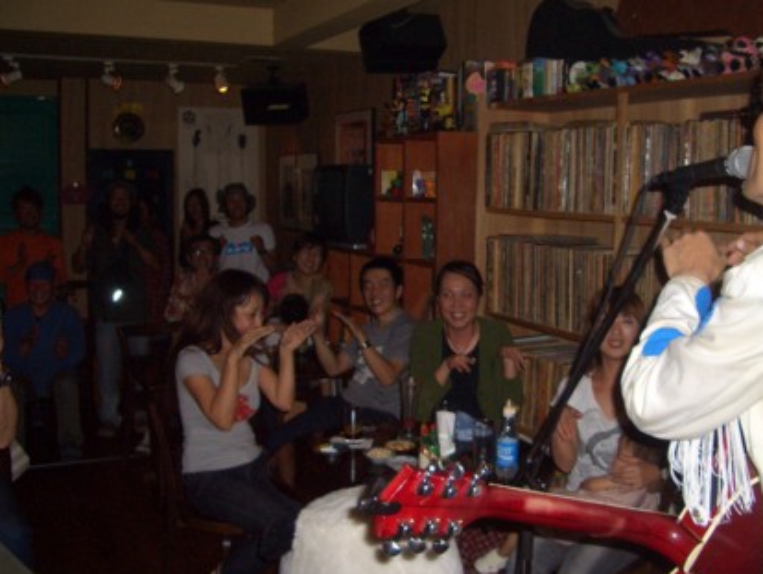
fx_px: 838
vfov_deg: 37.8
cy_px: 282
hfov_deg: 48.9
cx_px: 394
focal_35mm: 38
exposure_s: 1/60
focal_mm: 5.8
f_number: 2.6
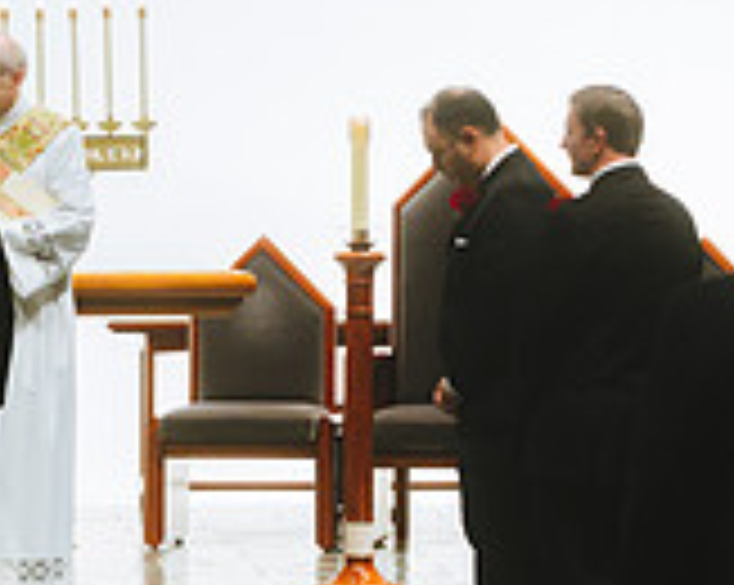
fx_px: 6292
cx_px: -243
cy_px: 310
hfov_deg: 6.6
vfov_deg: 5.3
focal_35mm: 290
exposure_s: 1/160
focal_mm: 86
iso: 4000
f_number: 2.8
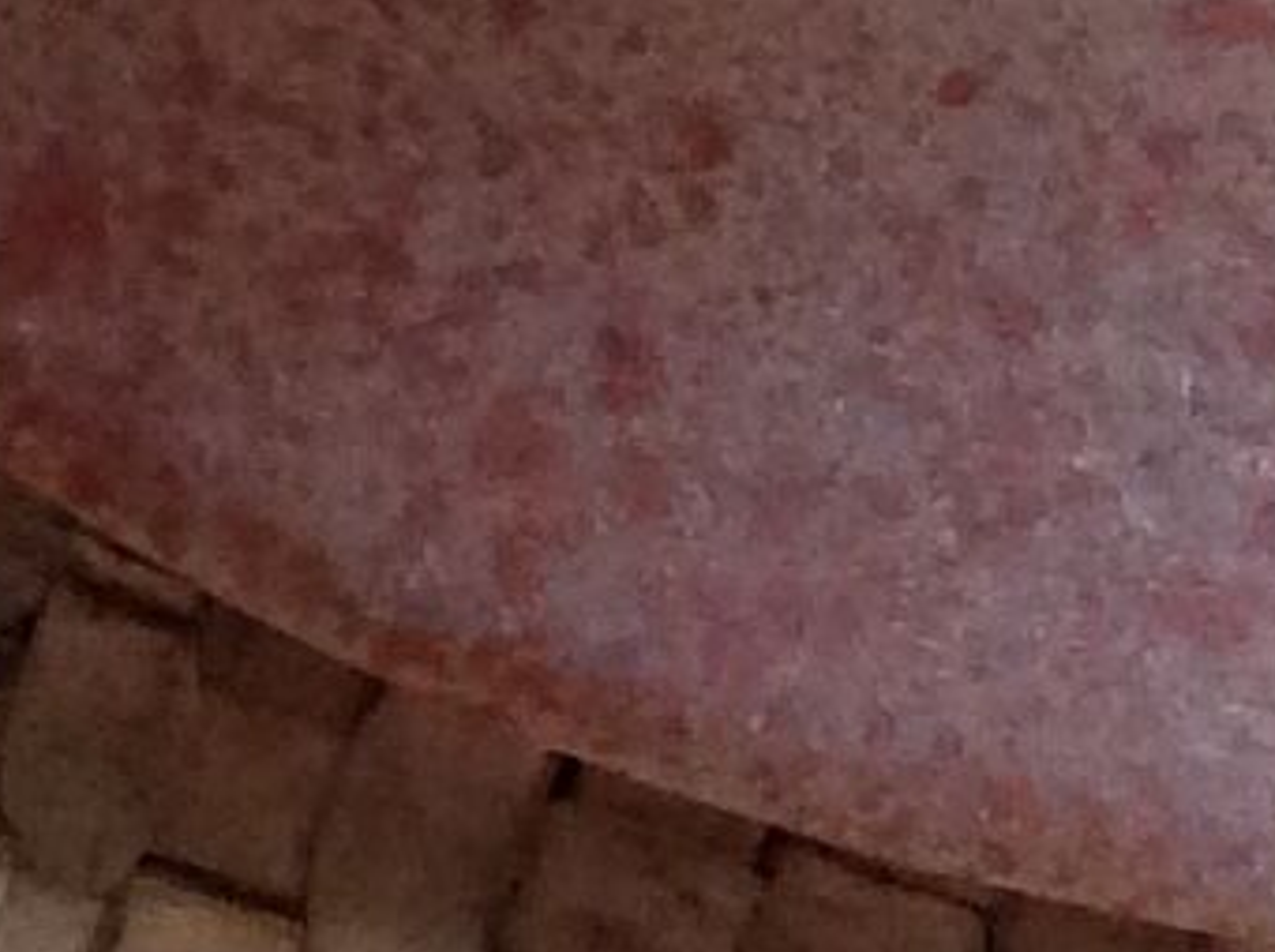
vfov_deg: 5.7
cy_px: -1953
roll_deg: +0.2
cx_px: -832
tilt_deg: -42.4
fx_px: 8975
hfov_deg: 7.9
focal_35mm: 244
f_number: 2.4
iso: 125
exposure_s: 1/25
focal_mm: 3.3
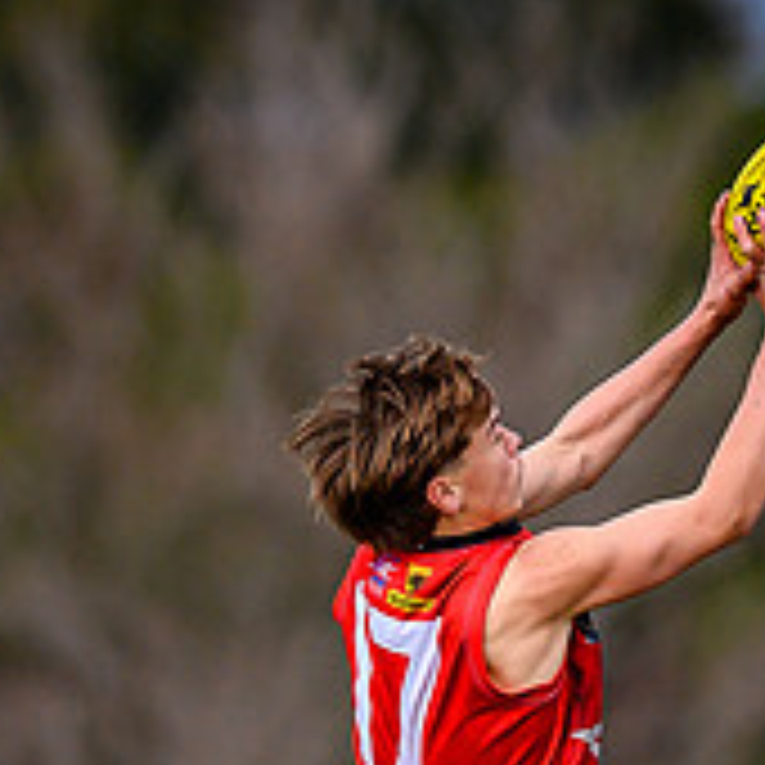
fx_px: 56231
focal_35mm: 2249
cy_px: 785
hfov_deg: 0.8
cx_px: 496
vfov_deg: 0.8
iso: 400
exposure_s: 1/1600
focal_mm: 500
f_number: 4
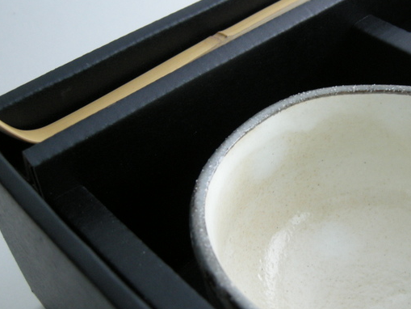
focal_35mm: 55
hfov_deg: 34.5
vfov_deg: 26.6
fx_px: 653
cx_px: 287
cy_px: 142
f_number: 2.7
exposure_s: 1/57.5
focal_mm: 7.5
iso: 193
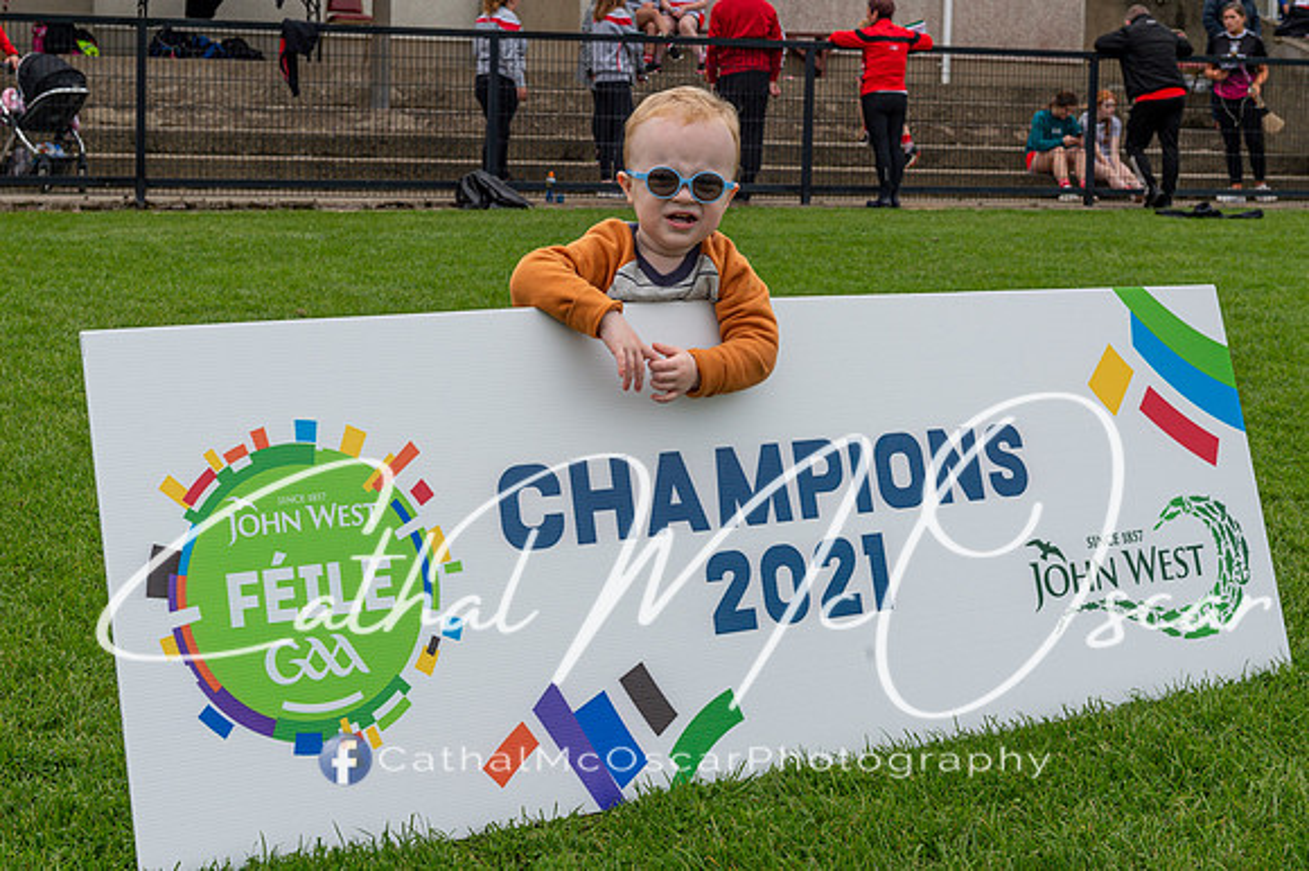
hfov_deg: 32.7
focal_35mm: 61
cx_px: 654
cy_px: 337
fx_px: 2230
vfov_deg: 22.1
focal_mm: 50
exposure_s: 1/200
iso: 100
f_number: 5.6
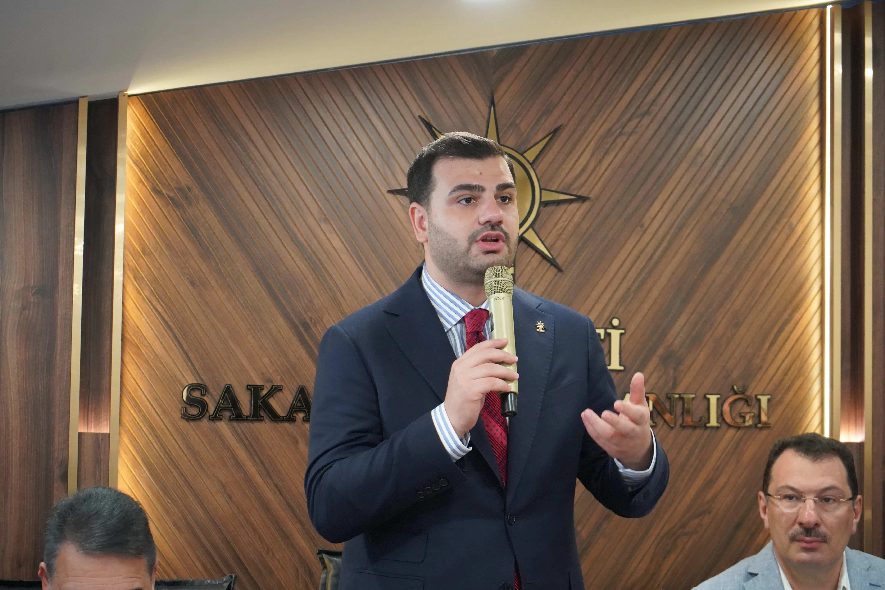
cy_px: 295
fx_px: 1721
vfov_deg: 19.5
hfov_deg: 28.8
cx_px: 442
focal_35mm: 70
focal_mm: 70
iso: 8000
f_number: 5.6
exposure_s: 1/200
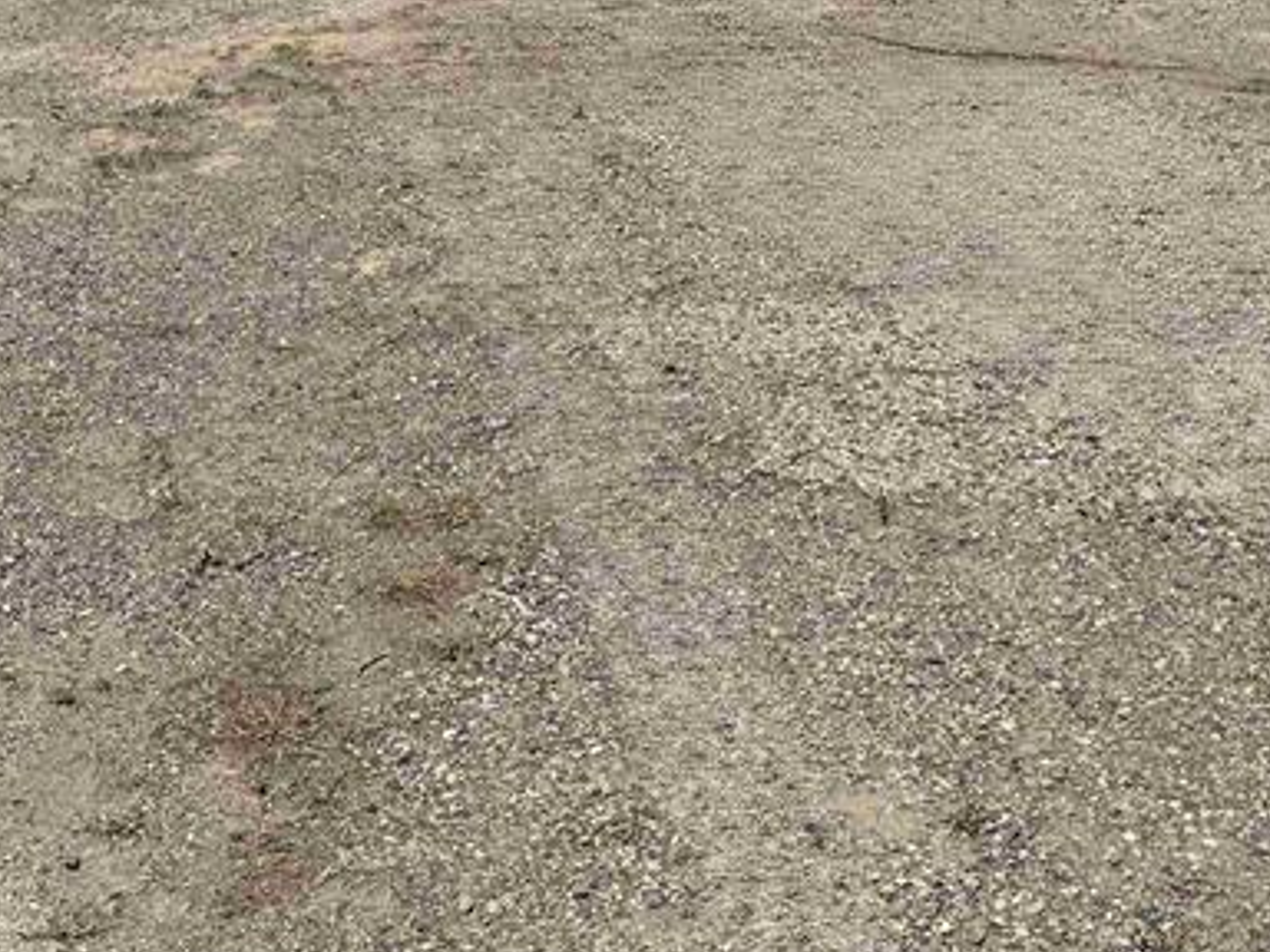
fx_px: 2348
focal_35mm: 64
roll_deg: +0.0
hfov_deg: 30.0
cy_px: -63
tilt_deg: -7.1
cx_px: 400
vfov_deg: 21.9
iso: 80
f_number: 1.78
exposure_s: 1/8130
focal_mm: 6.76
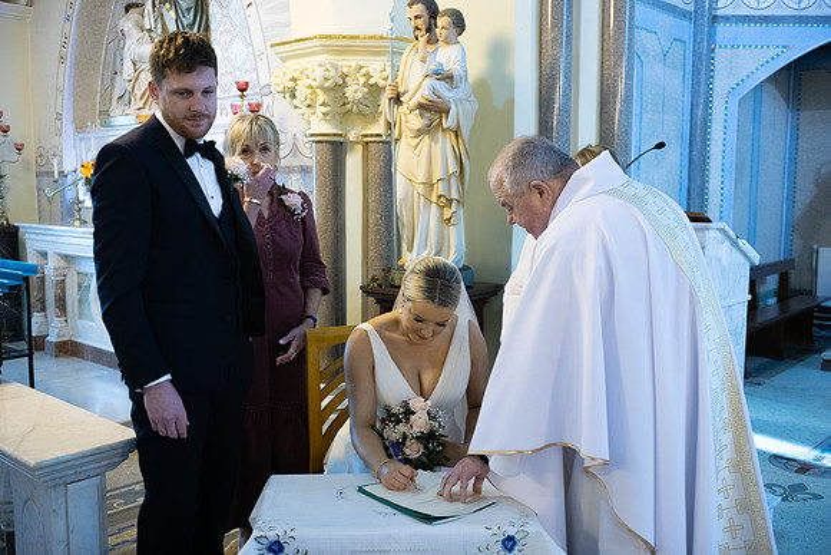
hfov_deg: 54.4
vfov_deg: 37.9
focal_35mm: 35
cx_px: 416
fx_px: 808
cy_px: 278
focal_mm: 35
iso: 1250
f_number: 3.5
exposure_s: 1/160
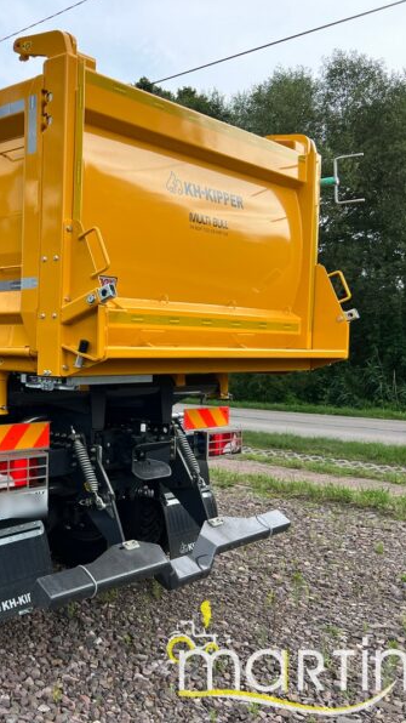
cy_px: 360
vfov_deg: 52.8
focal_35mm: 38
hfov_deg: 27.9
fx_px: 728
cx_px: -63
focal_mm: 5.7
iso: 50
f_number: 1.5
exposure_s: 1/1779
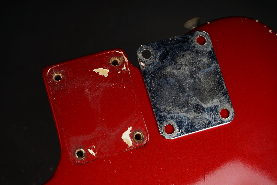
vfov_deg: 19.5
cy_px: 92
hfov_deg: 28.8
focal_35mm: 70
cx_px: 138
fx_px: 539
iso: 160
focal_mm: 70
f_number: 11
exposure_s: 1/125
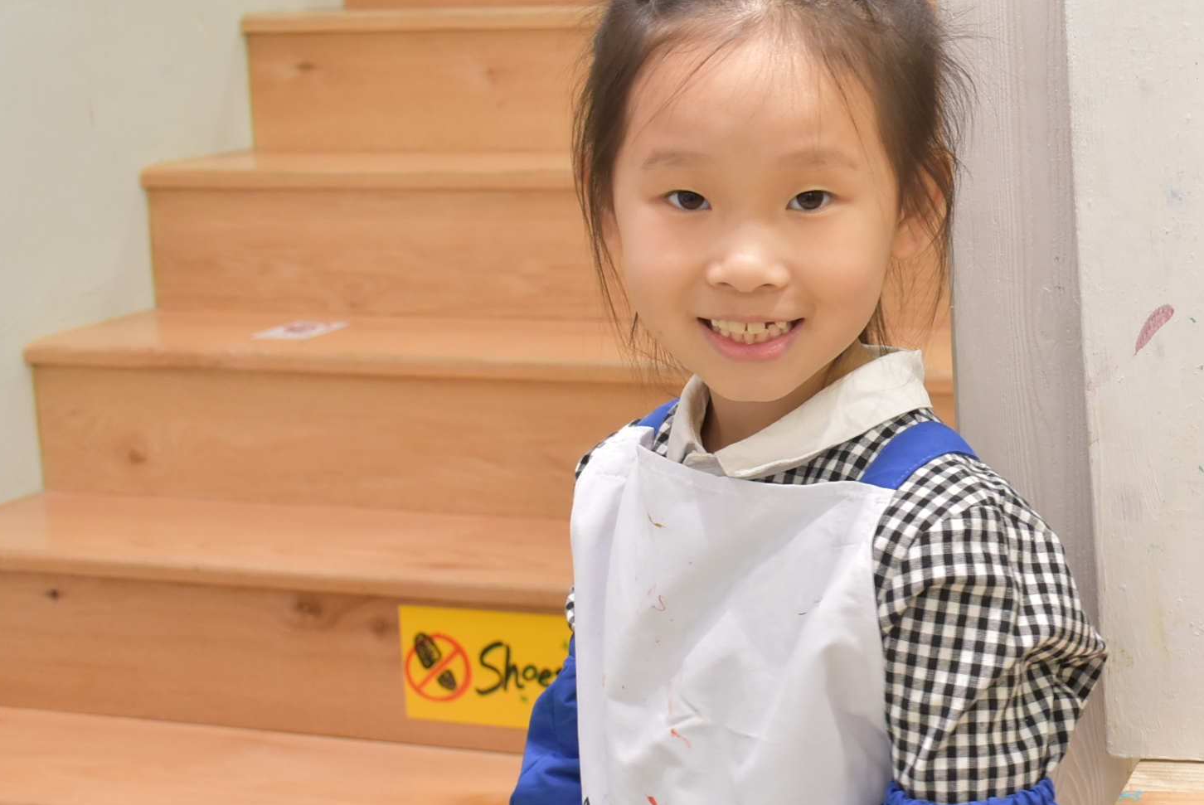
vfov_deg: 20.0
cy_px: 284
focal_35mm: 68
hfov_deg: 28.4
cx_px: 1100
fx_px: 2276
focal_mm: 22
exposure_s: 1/80
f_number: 3.5
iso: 800
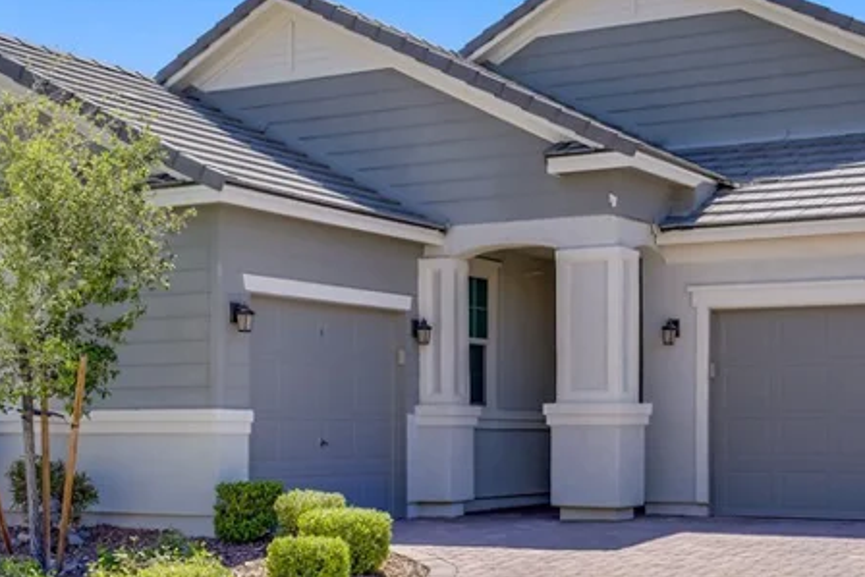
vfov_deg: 21.1
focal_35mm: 64
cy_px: 410
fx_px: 1538
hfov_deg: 31.2
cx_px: 575
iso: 100
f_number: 7.1
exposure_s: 1/250
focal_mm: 28
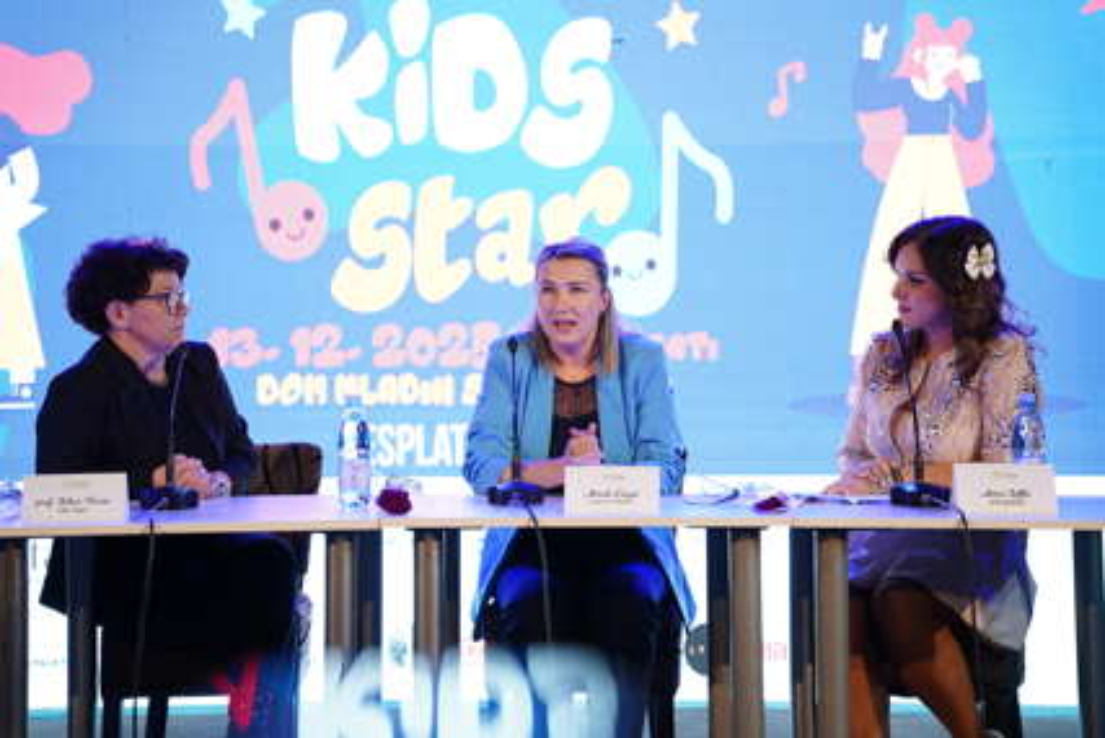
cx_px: 552
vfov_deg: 19.5
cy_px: 369
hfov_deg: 28.8
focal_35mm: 70
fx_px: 2149
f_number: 2.8
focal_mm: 70
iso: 400
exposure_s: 1/80
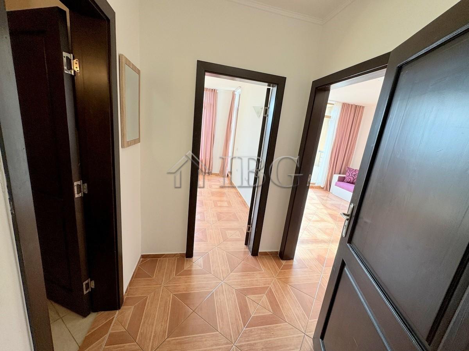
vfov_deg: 85.7
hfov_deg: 102.1
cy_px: 176
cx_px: 234
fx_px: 190
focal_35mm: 14
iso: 40
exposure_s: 1/100
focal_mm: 2.22
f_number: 2.2
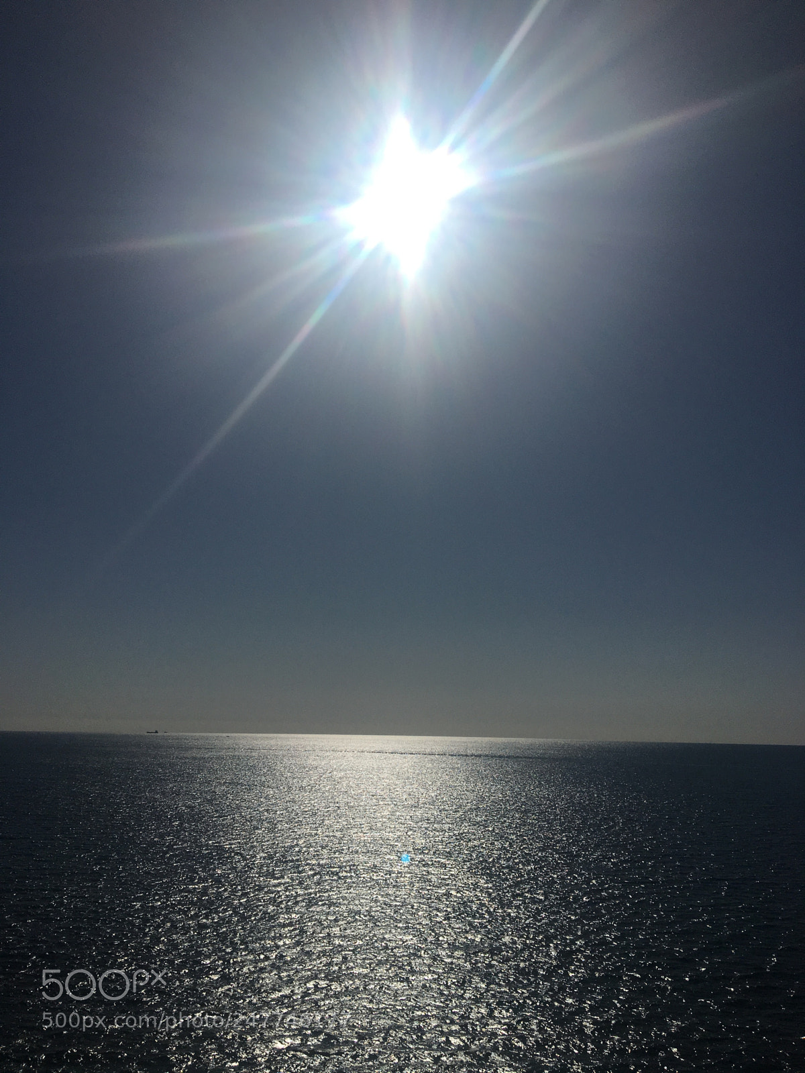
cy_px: 536
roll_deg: -0.3
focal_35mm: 29
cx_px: 402
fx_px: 899
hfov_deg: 48.2
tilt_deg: +13.5
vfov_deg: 61.7
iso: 32
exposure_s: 1/38462
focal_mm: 4.15
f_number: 2.2
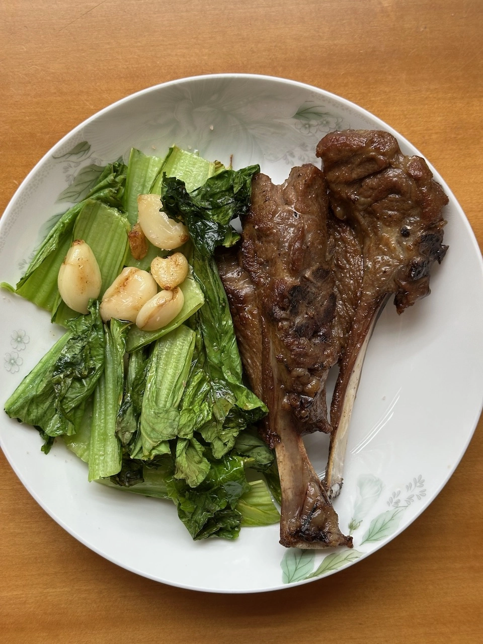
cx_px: 242
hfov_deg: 30.3
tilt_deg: -87.8
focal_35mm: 48
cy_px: 322
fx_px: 893
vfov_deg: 39.7
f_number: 1.8
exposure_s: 1/60
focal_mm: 6.9
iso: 100
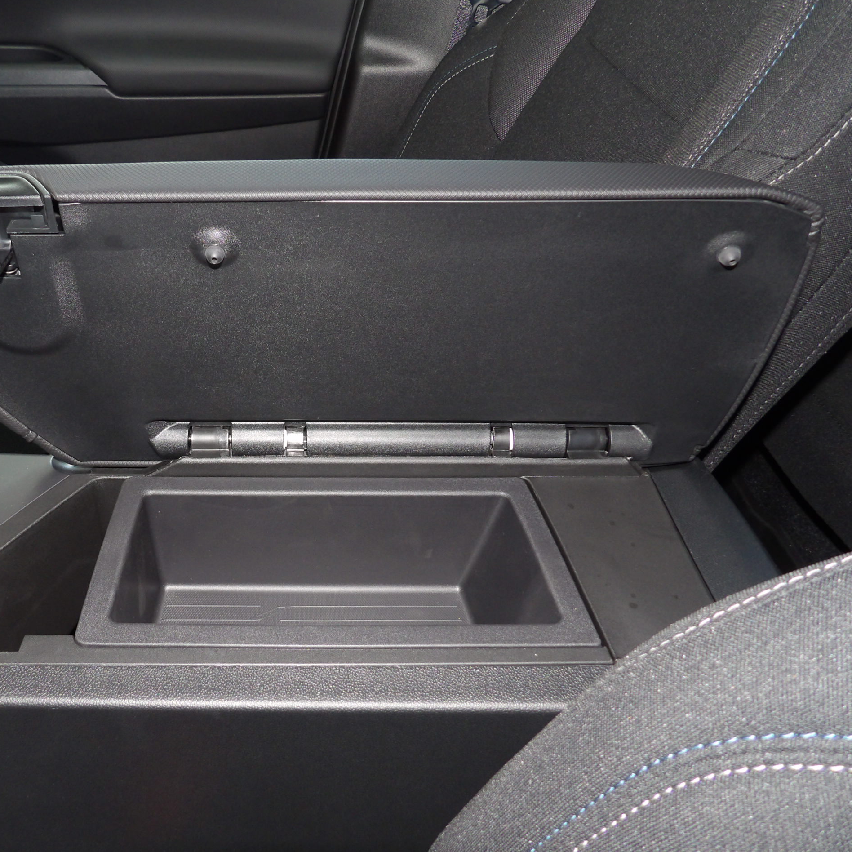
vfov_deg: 55.6
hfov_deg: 54.4
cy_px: 427
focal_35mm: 29
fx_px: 808
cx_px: 277
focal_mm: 4.3
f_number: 3.2
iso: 200
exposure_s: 1/33
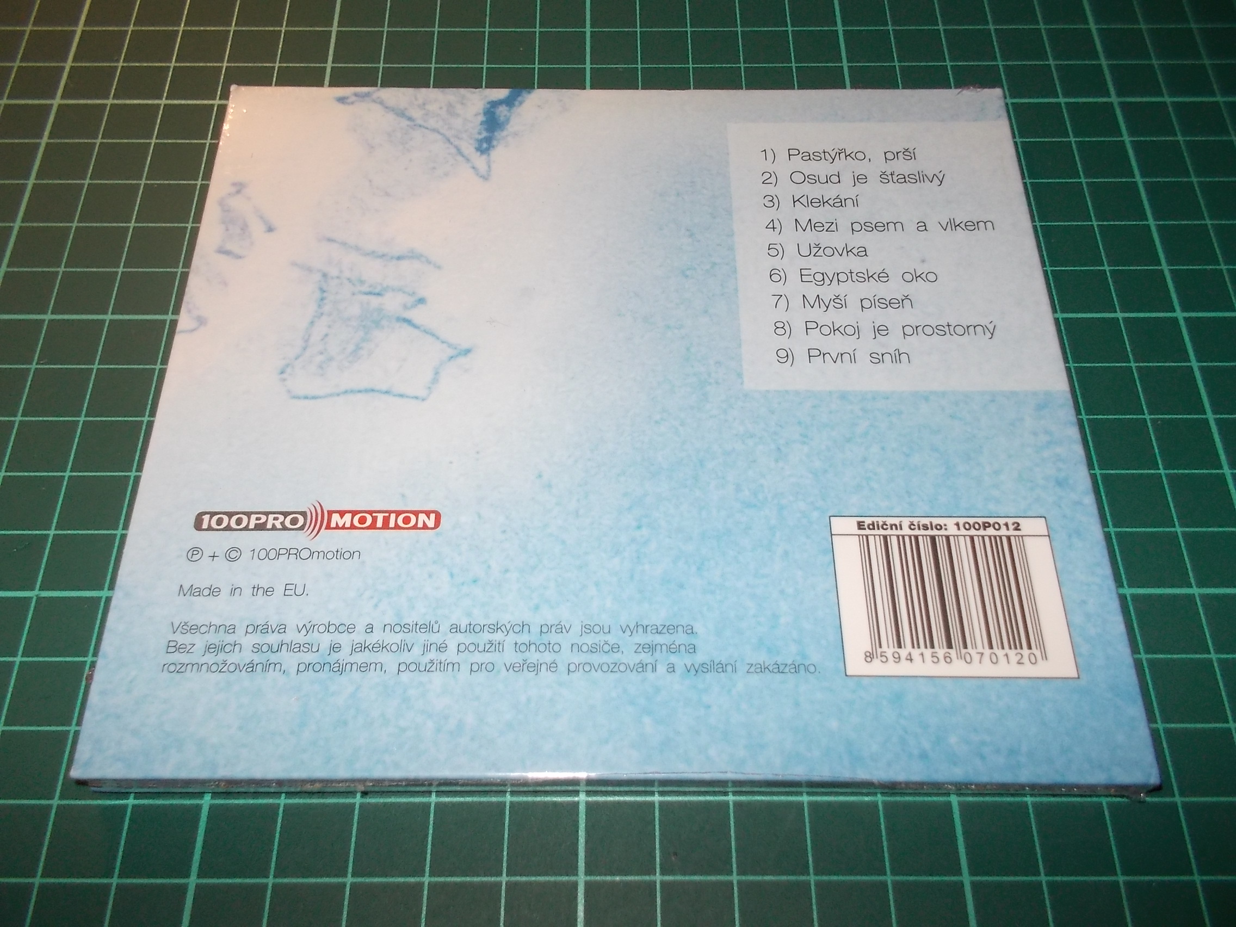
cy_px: 464
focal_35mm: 29
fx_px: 1035
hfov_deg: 61.7
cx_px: 618
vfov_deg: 48.2
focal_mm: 4.1
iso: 200
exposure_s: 1/30
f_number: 3.3
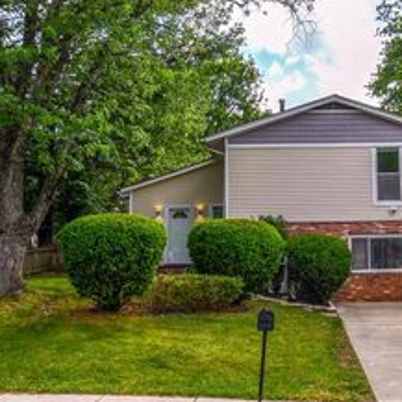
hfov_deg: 37.8
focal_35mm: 43
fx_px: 565
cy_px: 212
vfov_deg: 39.2
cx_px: 320
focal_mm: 15
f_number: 8
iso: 180
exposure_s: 1/250
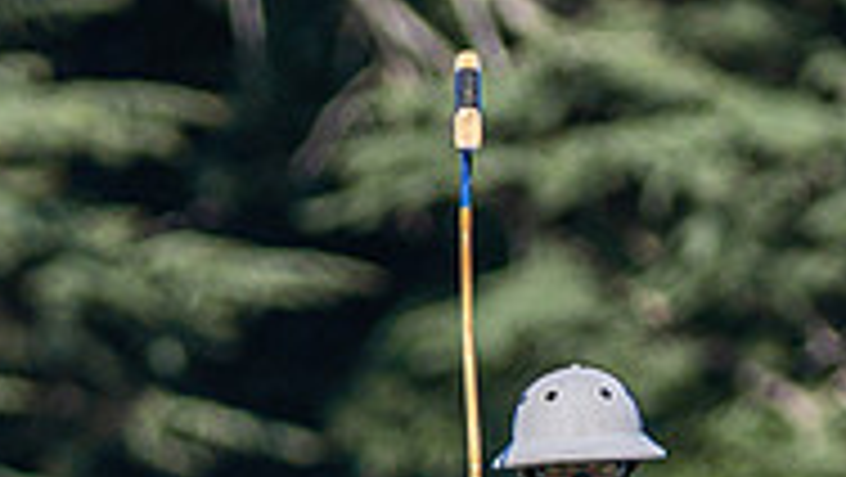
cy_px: 944
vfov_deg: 0.4
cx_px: 502
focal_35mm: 3087
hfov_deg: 0.7
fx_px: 69289
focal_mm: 300
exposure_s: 1/2500
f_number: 3.2
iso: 160
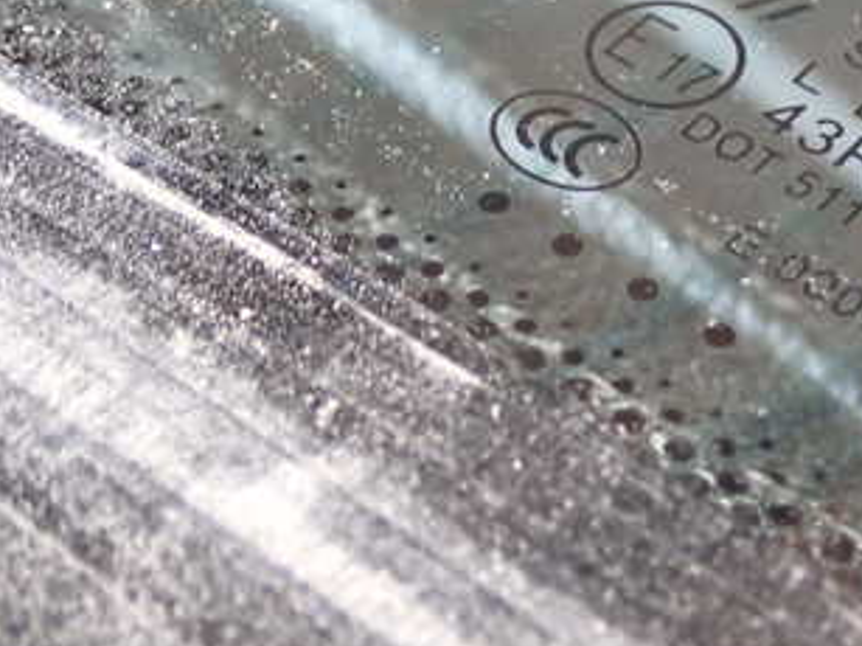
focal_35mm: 92
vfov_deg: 16.0
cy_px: 213
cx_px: 792
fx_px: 2290
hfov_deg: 20.8
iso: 500
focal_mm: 8.4
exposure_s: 1/50
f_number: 3.1
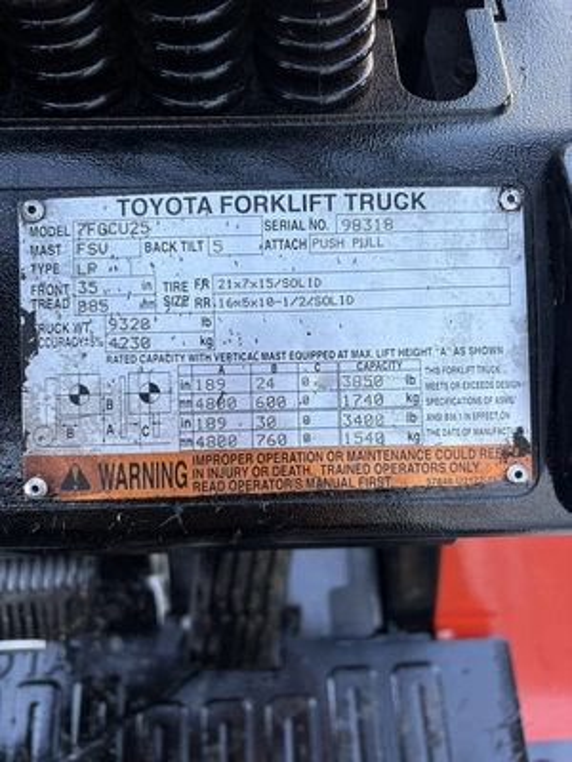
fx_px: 573
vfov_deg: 67.3
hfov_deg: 53.1
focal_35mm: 26
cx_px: 286
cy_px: 381
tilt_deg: -63.6
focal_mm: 5.96
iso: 32
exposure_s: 1/140
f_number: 1.6
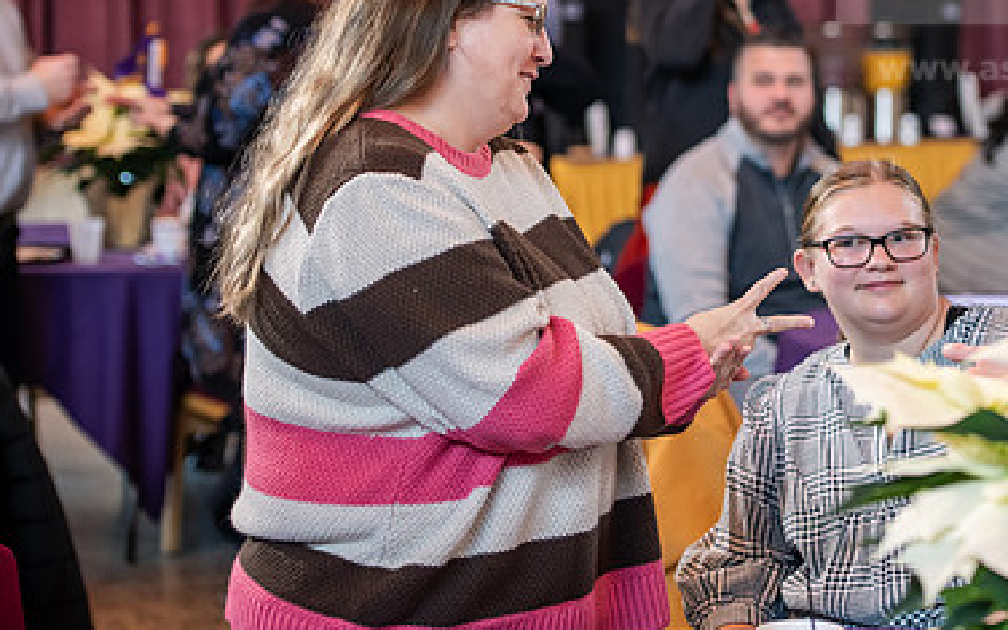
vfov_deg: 11.9
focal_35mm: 110
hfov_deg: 18.8
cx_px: 756
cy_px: 125
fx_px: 3022
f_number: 3.2
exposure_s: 1/200
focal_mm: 70
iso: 1600
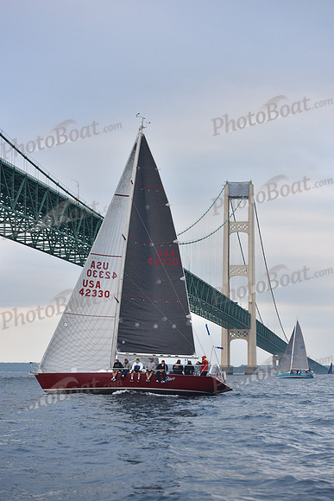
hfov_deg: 16.1
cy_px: 250
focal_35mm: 85
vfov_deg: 23.9
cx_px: 167
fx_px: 1182
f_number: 4.5
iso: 400
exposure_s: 1/640
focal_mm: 85
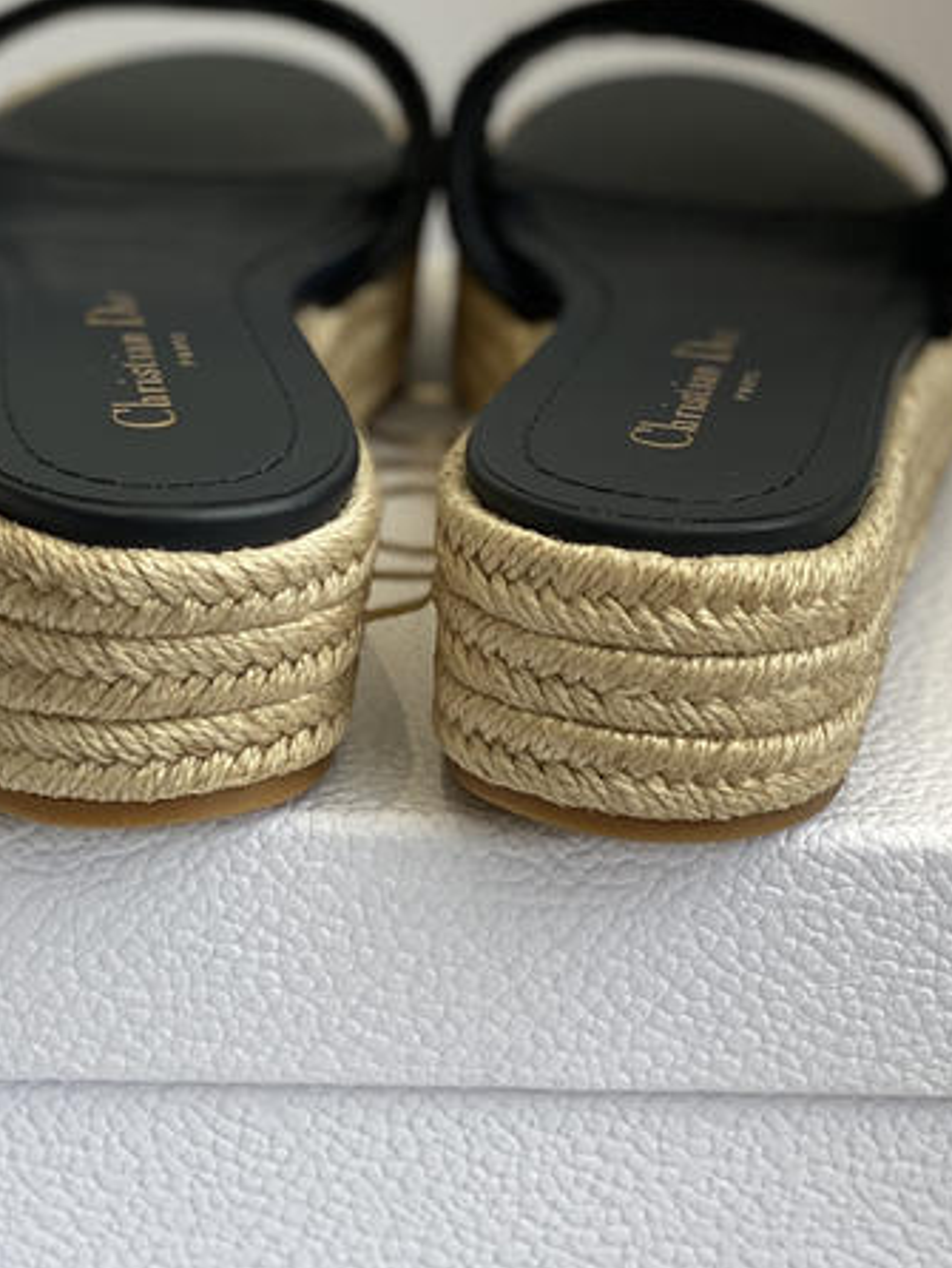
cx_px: 458
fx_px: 3700
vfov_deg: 19.4
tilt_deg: -22.1
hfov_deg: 14.7
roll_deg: -4.2
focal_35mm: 101
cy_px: 429
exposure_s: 1/200
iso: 20
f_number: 2
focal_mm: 6
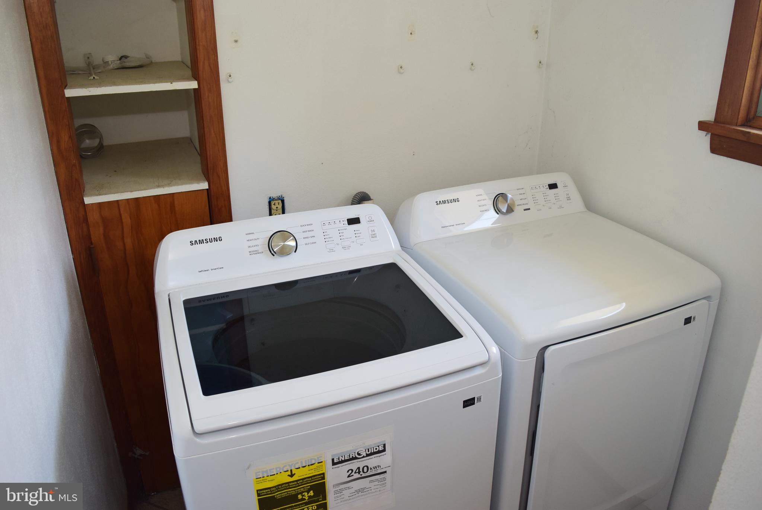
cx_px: 381
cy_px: 255
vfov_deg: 48.0
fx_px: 572
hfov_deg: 67.3
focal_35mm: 27
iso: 640
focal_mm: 18
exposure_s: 1/60
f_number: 5.6
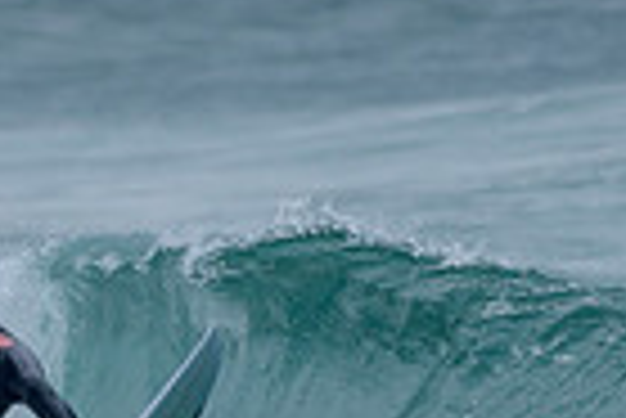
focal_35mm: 2560
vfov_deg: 0.5
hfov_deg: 0.8
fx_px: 44561
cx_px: -119
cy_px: 393
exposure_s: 1/1250
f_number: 5.6
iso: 450
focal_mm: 500
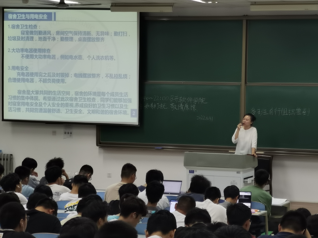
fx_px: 799
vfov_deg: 17.0
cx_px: 159
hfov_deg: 22.5
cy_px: 119
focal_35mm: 87
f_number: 2.4
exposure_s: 1/50
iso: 200
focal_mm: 7.48
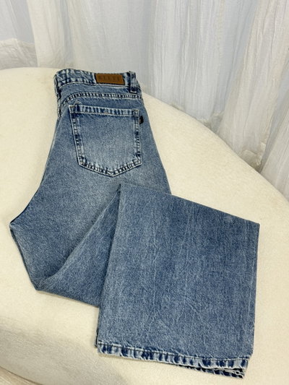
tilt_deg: -60.0
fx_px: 534
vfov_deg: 39.6
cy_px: 192
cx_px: 144
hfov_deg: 30.3
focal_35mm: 48
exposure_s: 1/50
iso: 80
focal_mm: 6.76
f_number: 1.78
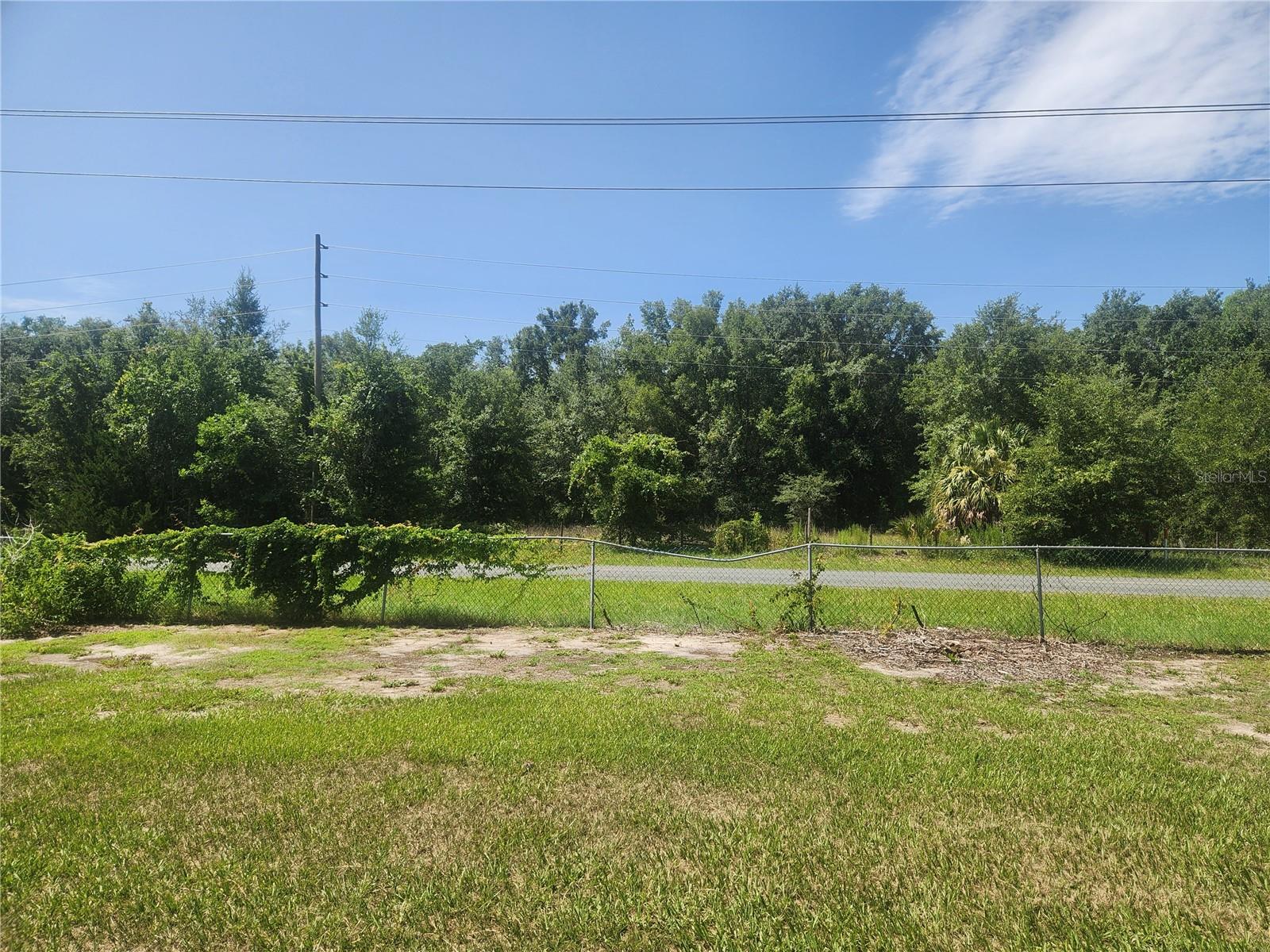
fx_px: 844
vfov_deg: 58.9
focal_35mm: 23
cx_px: 635
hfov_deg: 73.9
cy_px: 476
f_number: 1.8
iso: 20
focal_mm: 5.4
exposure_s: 1/1311
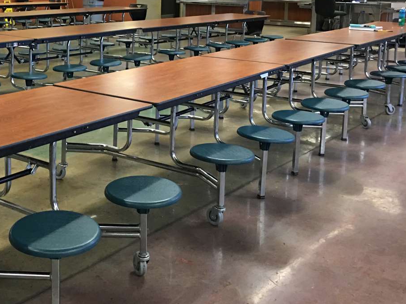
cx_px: 97
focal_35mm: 51
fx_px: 598
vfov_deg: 27.7
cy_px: 41
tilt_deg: -5.2
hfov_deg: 36.5
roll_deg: -1.2
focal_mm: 4.15
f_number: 2.2
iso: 100
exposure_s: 1/15
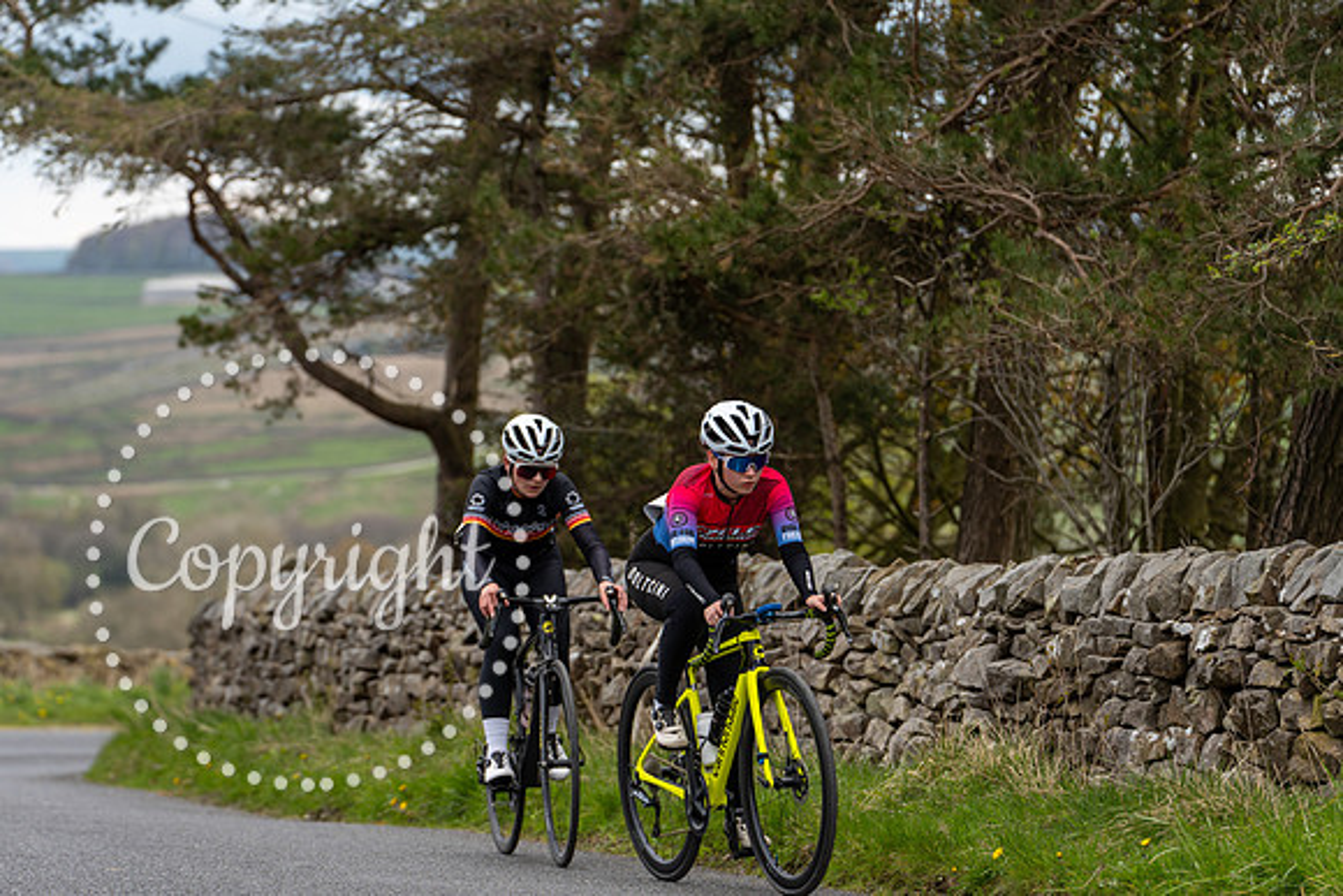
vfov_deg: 9.9
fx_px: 5149
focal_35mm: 138
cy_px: 448
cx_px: 672
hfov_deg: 14.9
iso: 200
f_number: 4
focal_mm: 138
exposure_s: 1/640
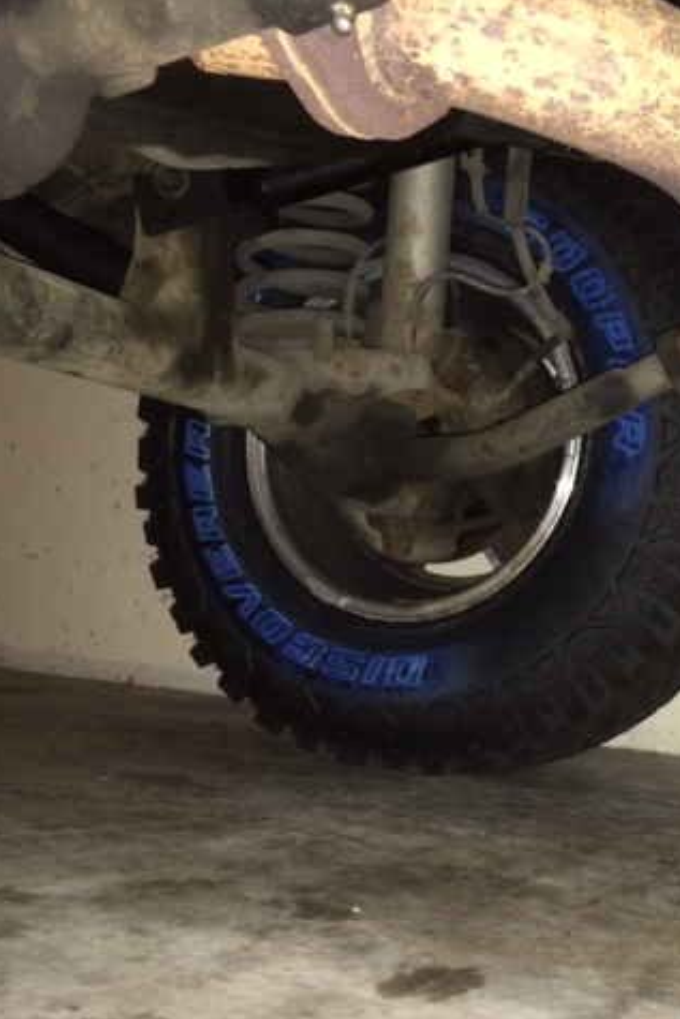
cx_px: 468
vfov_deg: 46.4
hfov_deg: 31.6
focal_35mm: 42
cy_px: 508
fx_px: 1189
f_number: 2.2
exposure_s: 1/16
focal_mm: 4.12
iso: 125
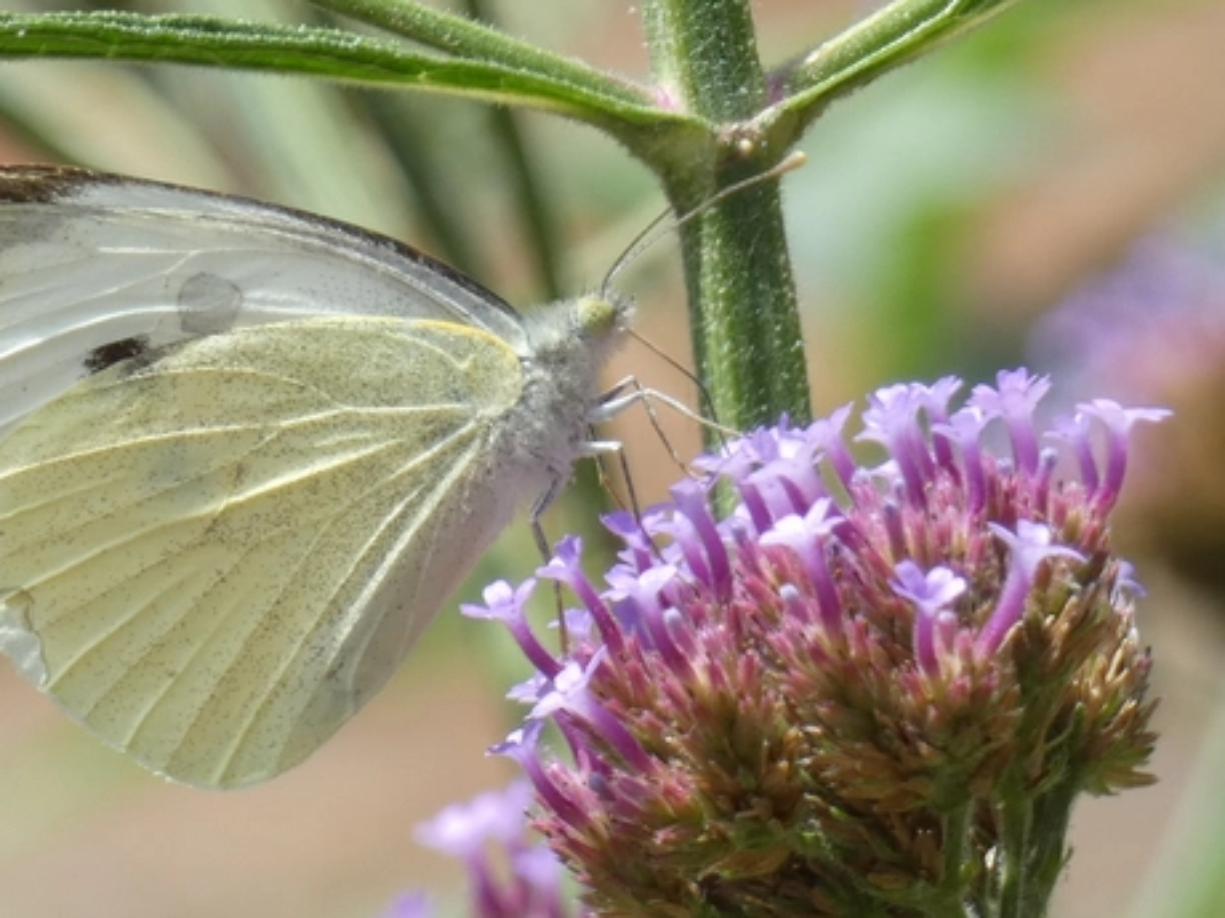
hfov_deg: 3.6
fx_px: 19711
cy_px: 535
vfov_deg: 2.7
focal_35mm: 557
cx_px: 463
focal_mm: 71.7
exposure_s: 1/80
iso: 80
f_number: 5.6
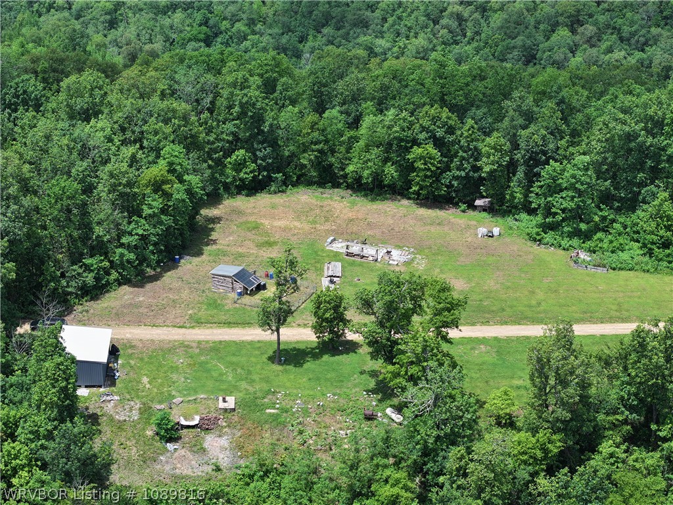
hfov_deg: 27.8
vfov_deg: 21.0
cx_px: 336
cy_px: 252
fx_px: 1361
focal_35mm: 70
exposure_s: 1/800
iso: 100
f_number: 2.8
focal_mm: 19.35
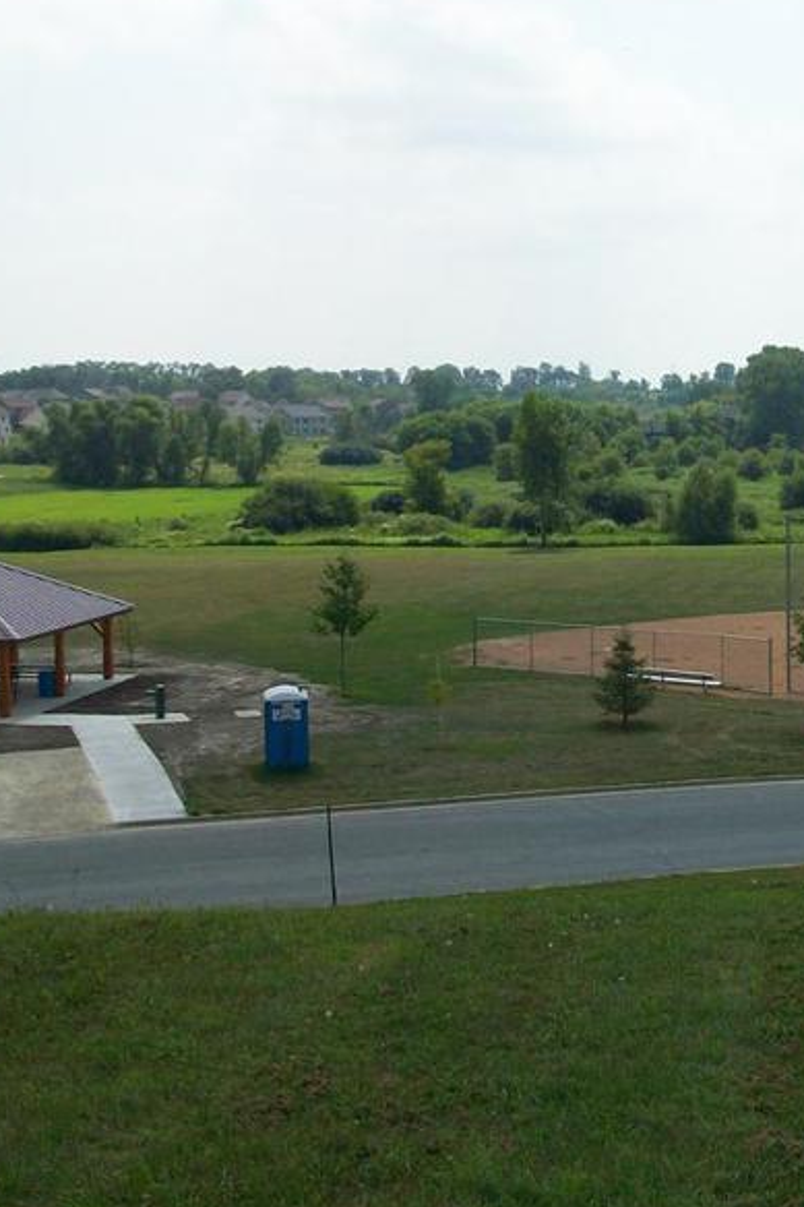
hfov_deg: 21.6
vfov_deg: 32.2
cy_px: 434
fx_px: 2078
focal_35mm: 62
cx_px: 668
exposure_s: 1/571
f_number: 5.5
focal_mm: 5.7
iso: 80
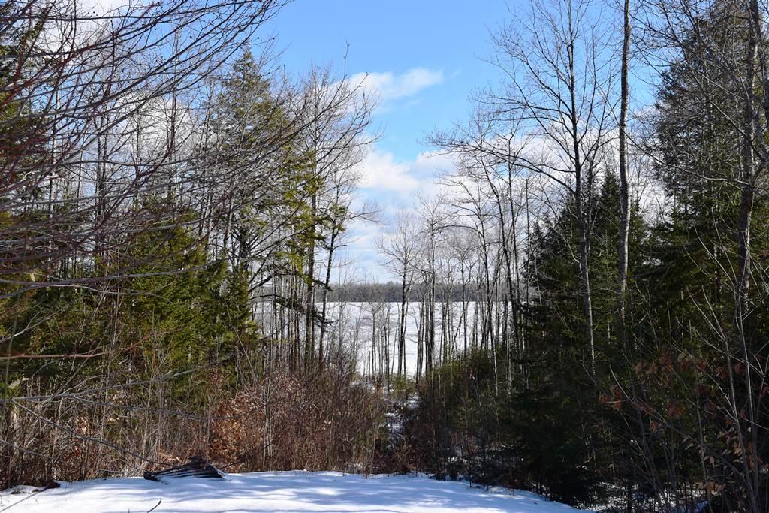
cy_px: 256
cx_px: 384
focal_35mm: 45
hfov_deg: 43.6
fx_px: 961
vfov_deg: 29.9
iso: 200
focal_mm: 30
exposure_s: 1/500
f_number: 11
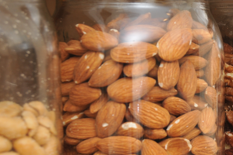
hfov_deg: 17.7
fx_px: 712
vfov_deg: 12.4
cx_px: 275
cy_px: 93
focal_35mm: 110
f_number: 8
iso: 200
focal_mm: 31
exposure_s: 1/250
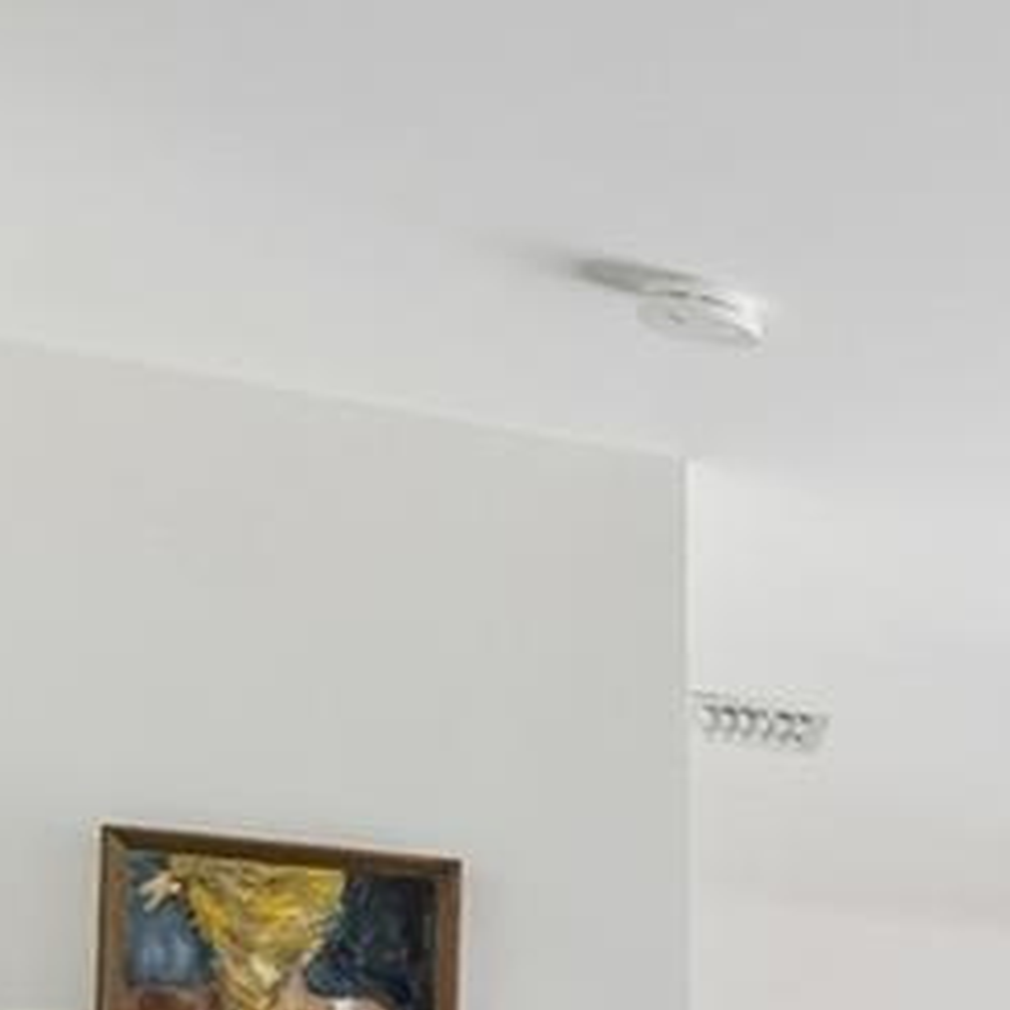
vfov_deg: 19.6
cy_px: 1232
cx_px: 2410
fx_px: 2740
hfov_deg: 14.3
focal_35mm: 83
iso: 100
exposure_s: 1/30
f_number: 7.1
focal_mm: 10
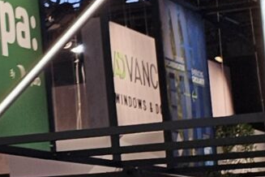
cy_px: 158
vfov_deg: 7.3
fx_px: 1376
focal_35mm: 187
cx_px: -743
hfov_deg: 7.9
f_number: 1.8
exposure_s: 1/122
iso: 25
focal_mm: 5.4
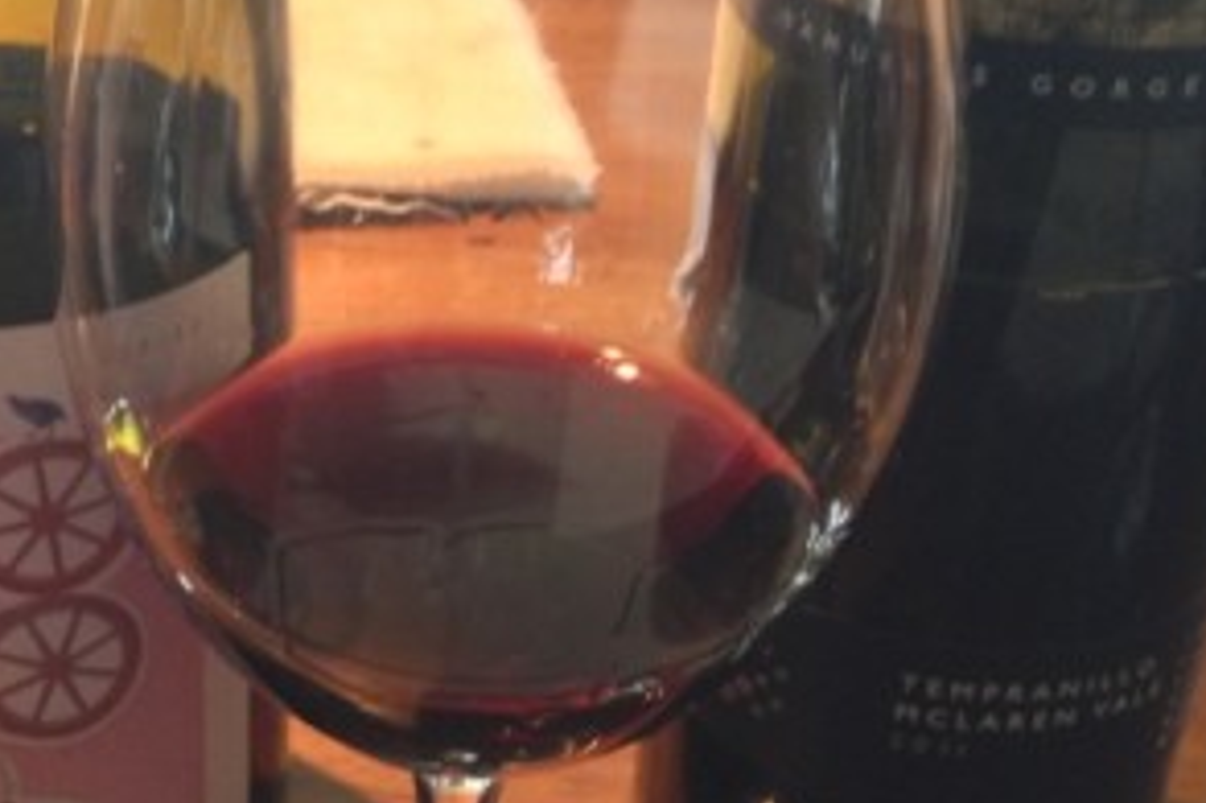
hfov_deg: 25.8
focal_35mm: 77
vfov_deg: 17.7
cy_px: 393
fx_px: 2578
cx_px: 206
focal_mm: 4.28
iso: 160
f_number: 2.4
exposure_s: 1/20
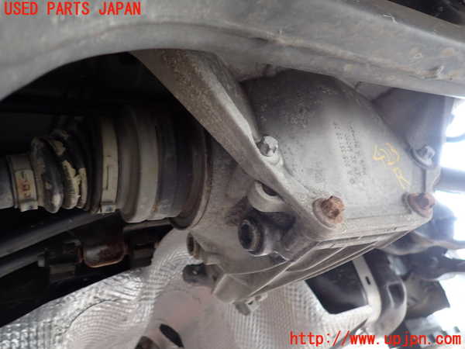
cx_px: 232
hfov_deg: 69.4
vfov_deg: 54.9
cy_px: 174
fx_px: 336
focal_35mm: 25
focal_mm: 4.5
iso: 200
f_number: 2
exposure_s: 1/50
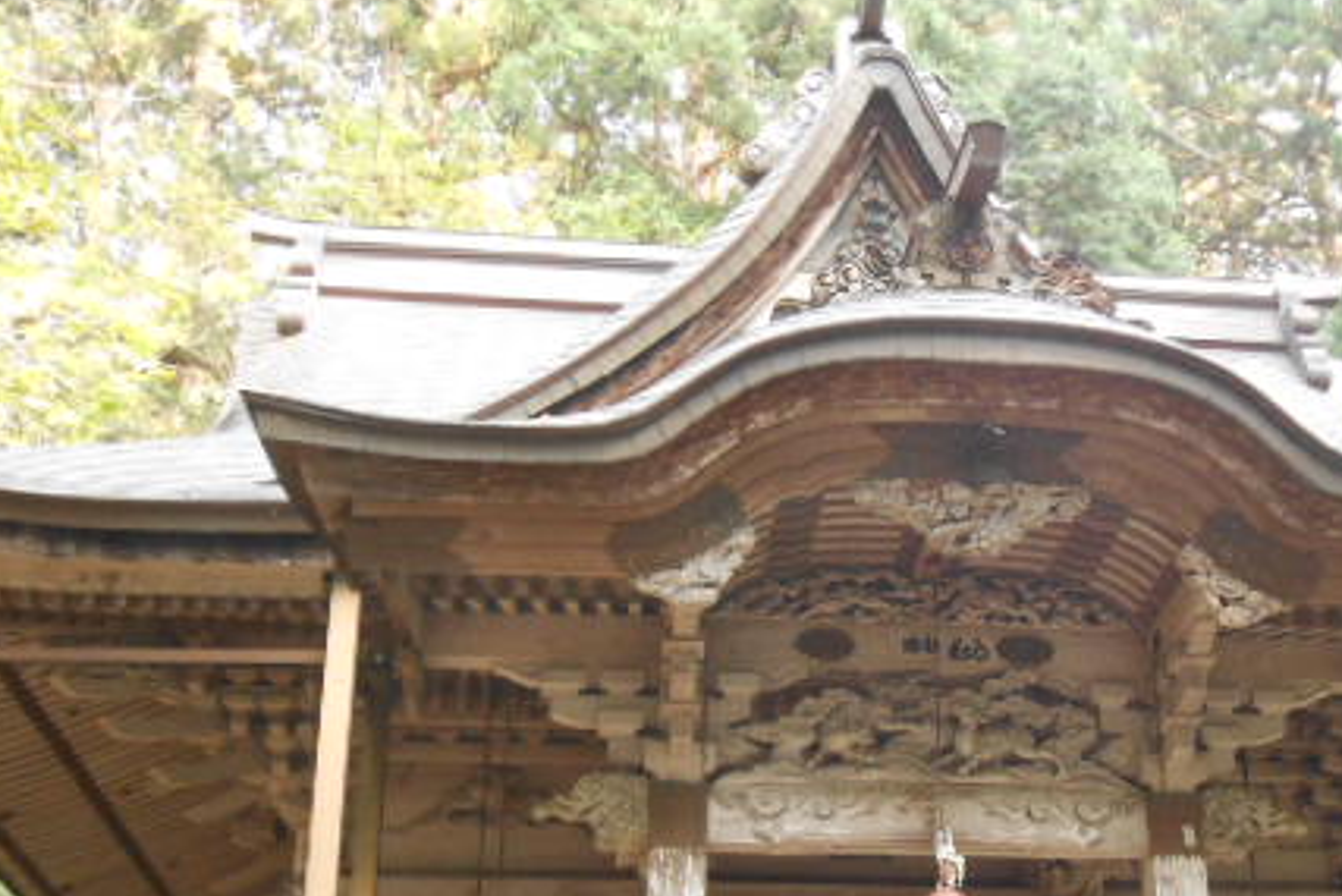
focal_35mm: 53
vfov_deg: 25.1
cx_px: 930
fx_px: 1976
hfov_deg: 37.0
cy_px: 704
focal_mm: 6
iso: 400
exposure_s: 1/30
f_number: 3.9
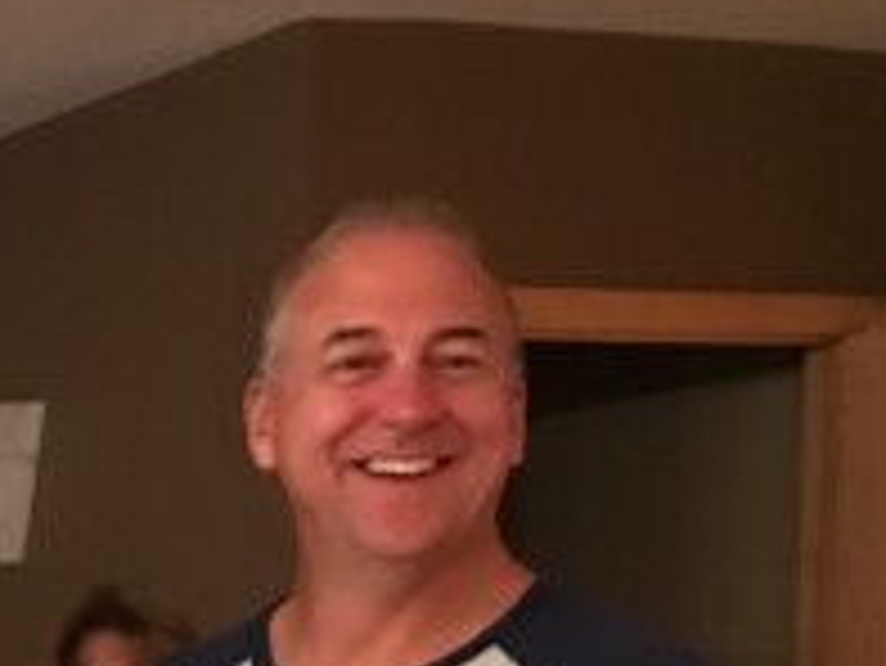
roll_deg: +1.1
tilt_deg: -4.0
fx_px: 2331
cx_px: -549
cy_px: 837
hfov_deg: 18.4
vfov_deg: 15.6
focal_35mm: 91
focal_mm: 3.99
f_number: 1.8
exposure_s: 1/4
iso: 100
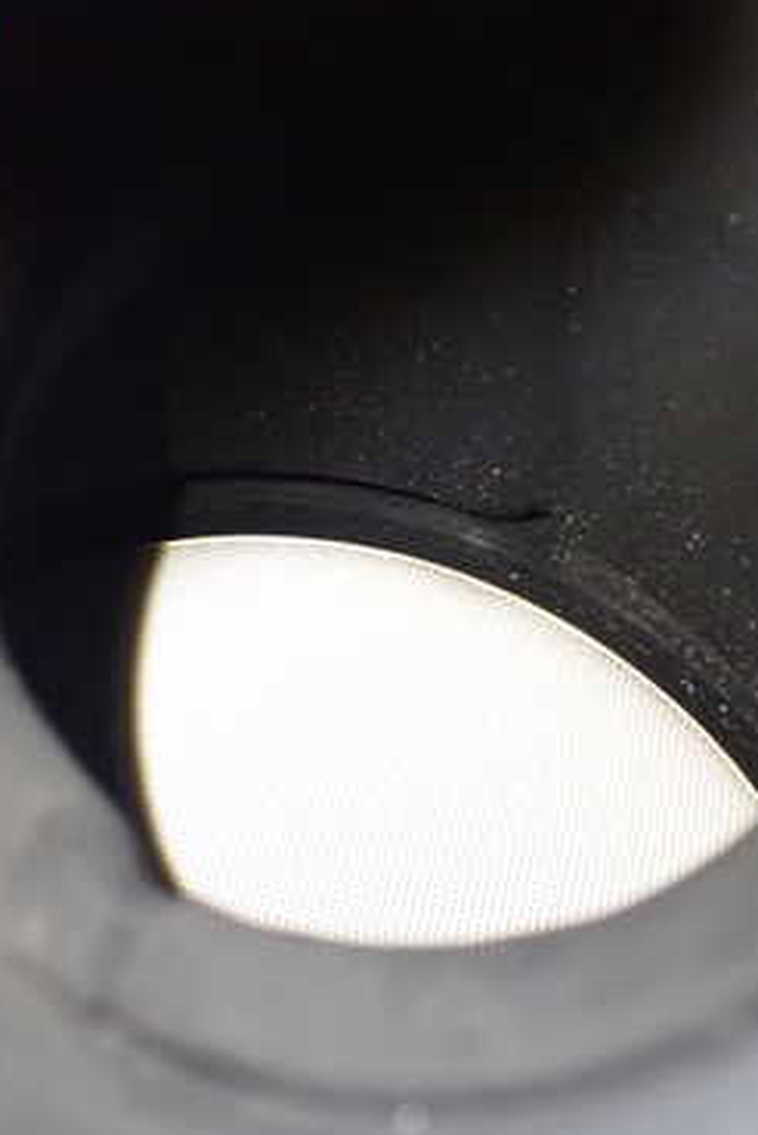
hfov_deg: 26.5
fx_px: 1609
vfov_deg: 38.8
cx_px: 347
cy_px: 662
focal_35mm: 51
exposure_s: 1/30
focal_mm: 5.4
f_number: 2.3
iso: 1250
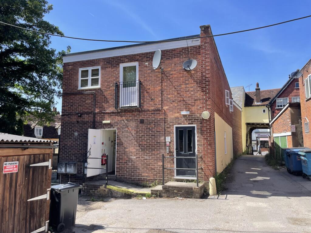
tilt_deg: +6.4
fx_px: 234
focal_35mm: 26
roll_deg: +0.7
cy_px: 116
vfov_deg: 53.1
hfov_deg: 67.3
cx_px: 156
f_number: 1.6
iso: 32
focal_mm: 4.2
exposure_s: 1/1742
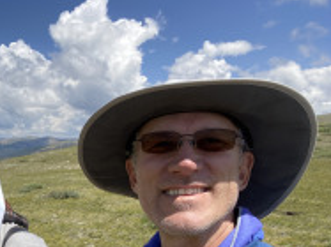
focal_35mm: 45
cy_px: 228
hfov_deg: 38.1
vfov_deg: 30.6
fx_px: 430
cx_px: 11
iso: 25
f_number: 2.2
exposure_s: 1/546
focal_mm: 2.71
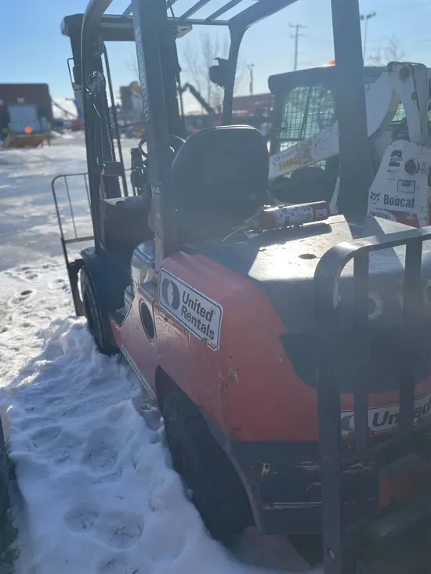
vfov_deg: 67.3
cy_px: 287
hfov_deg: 53.1
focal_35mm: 26
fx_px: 432
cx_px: 216
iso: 50
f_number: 1.6
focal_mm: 4.2
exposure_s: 1/4000
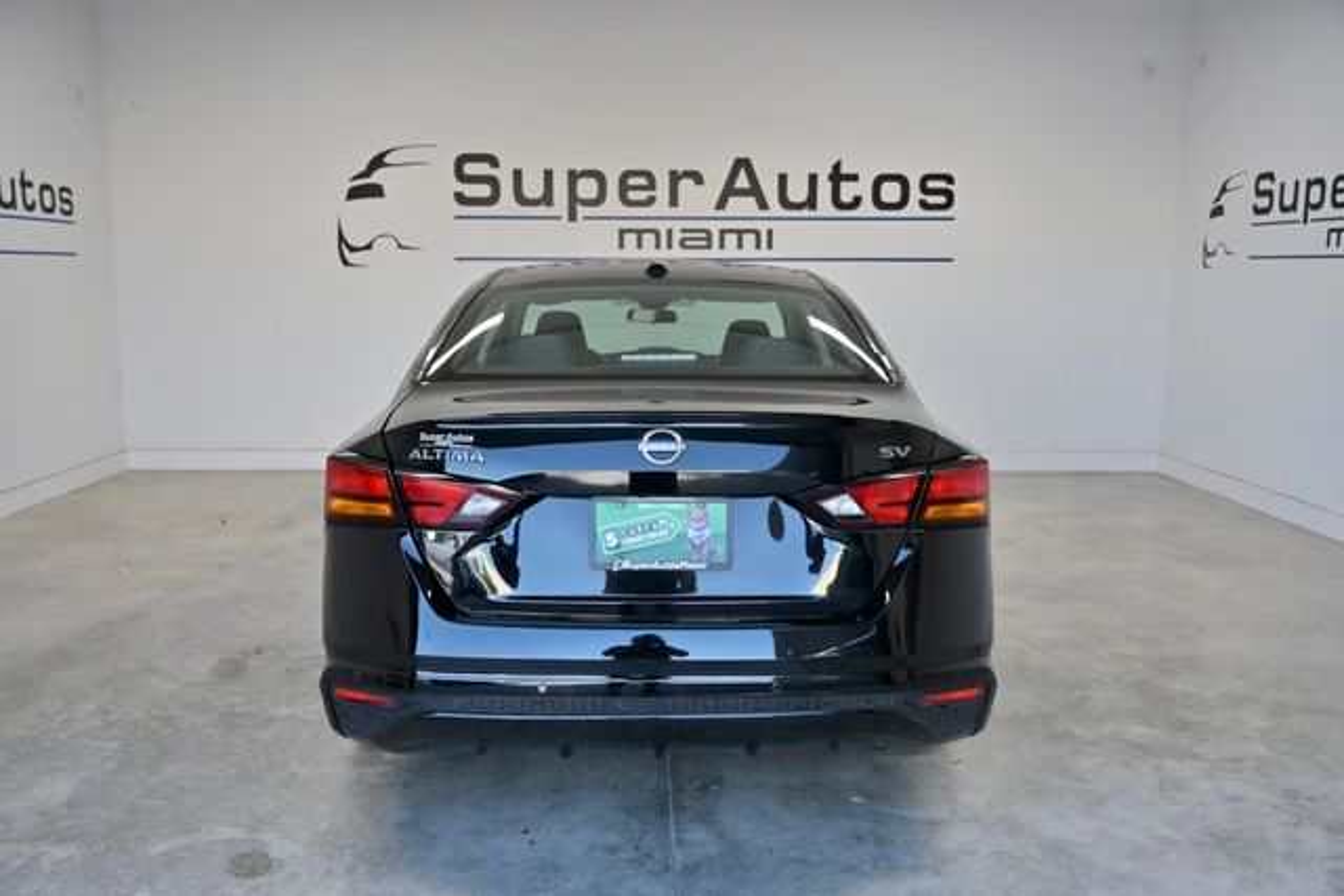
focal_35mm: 30
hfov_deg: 61.9
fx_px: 1120
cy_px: 448
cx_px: 672
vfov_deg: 43.6
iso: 2500
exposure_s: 1/2000
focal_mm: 30
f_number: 4.5
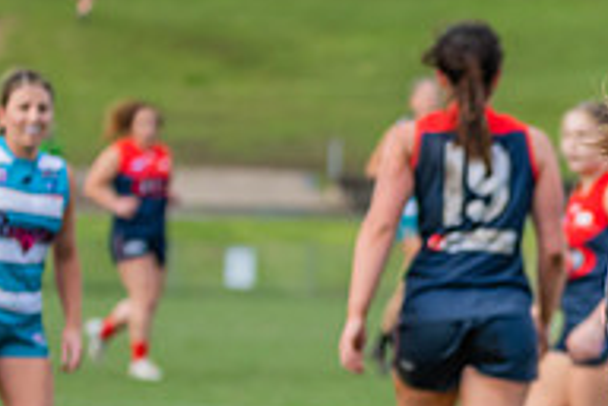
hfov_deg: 4.2
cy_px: 557
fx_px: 8224
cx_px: 681
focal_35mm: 487
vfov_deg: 2.8
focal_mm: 150
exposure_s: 1/1600
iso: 800
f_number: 5.6
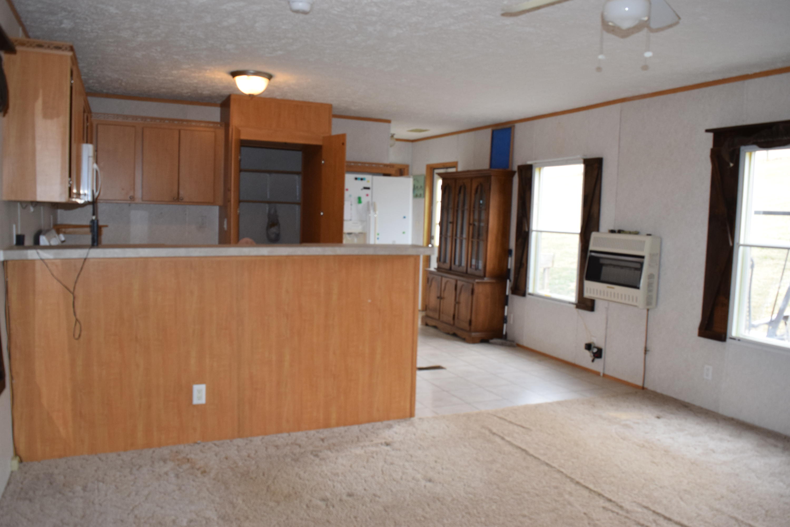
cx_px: 395
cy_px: 264
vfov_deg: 47.9
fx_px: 592
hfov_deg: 67.4
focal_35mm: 27
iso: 800
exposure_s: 1/125
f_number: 5.6
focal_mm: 18
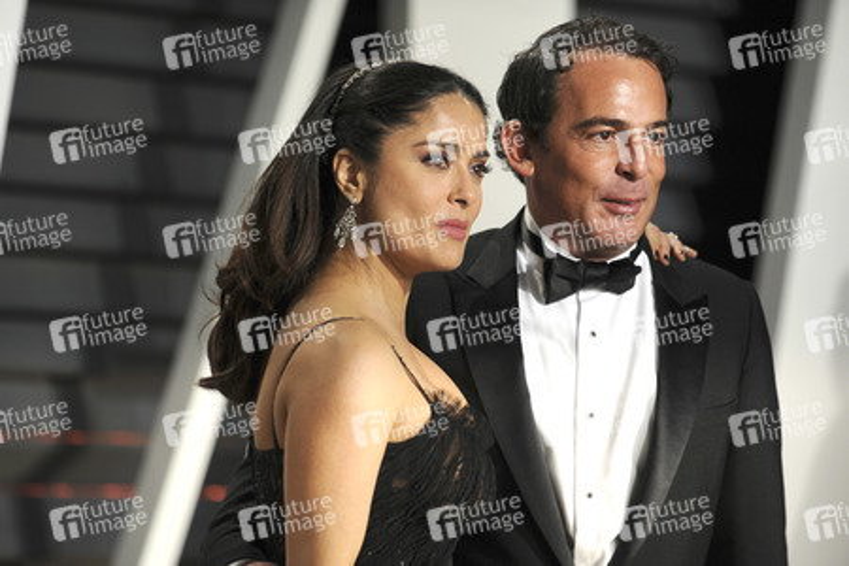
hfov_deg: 10.3
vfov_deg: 6.9
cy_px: 283
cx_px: 424
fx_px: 4716
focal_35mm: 200
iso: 1000
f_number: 3.5
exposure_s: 1/500
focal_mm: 200
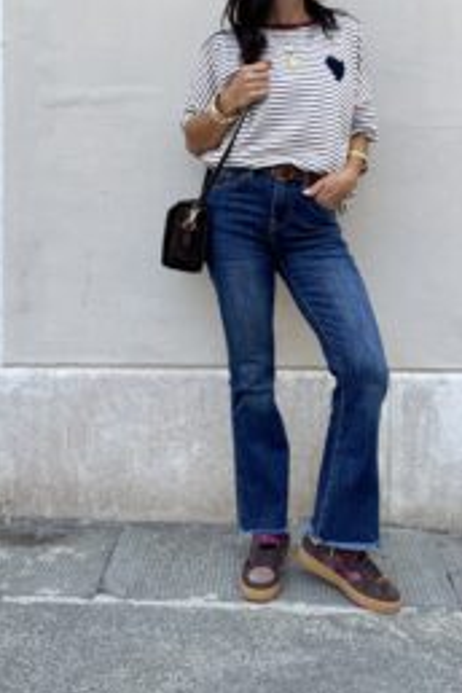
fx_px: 808
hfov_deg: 31.8
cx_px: 266
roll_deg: -0.5
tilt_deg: -0.7
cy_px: 212
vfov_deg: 45.4
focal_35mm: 42
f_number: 1.6
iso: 32
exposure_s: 1/487
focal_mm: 4.2
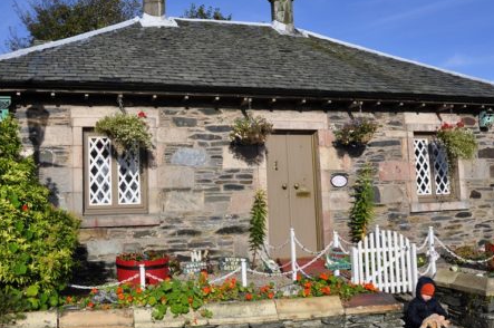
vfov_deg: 34.1
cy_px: 150
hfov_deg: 49.5
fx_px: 534
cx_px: 223
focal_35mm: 39
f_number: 10
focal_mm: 18
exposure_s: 1/320
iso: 200
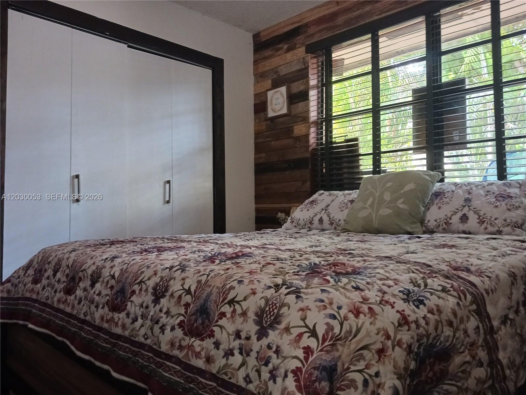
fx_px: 410
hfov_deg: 65.3
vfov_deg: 51.4
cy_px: 198
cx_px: 263
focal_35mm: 27
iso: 400
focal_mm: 4
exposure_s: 1/24
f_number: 1.8
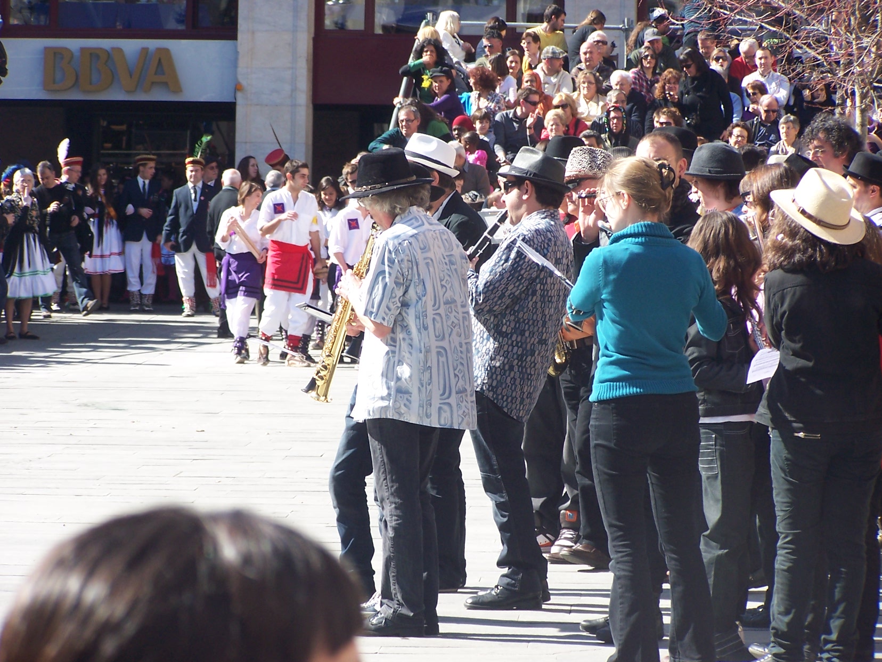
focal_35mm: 169
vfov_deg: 8.8
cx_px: 441
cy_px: 331
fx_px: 4306
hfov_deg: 11.7
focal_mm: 28
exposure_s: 1/350
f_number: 3.2
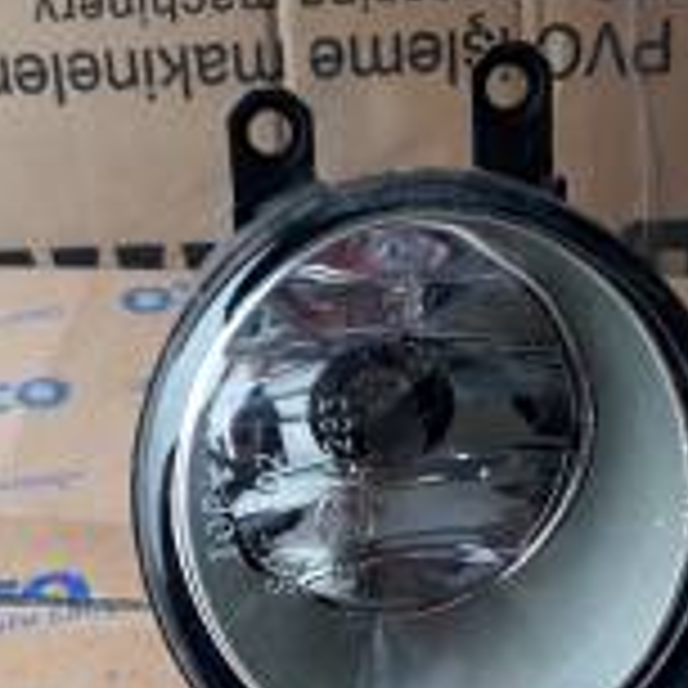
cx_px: 342
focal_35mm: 62
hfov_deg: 27.7
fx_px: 1394
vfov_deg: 27.2
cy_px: 551
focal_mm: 3.6
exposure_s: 1/33
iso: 64
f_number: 1.9
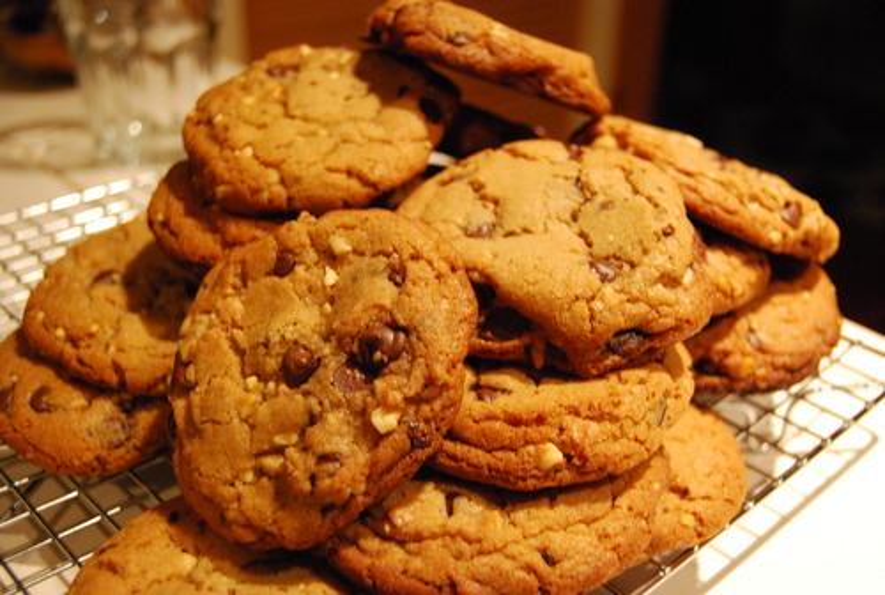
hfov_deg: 43.5
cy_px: 298
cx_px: 442
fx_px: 1109
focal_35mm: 45
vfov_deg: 30.0
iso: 1600
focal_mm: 30
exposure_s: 1/25
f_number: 4.2
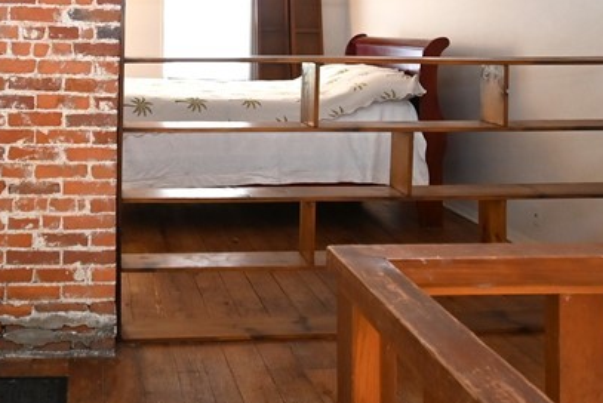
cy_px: 13
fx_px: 670
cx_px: 144
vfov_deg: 31.3
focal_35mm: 40
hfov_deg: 46.5
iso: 1000
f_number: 4.5
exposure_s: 1/30
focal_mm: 10
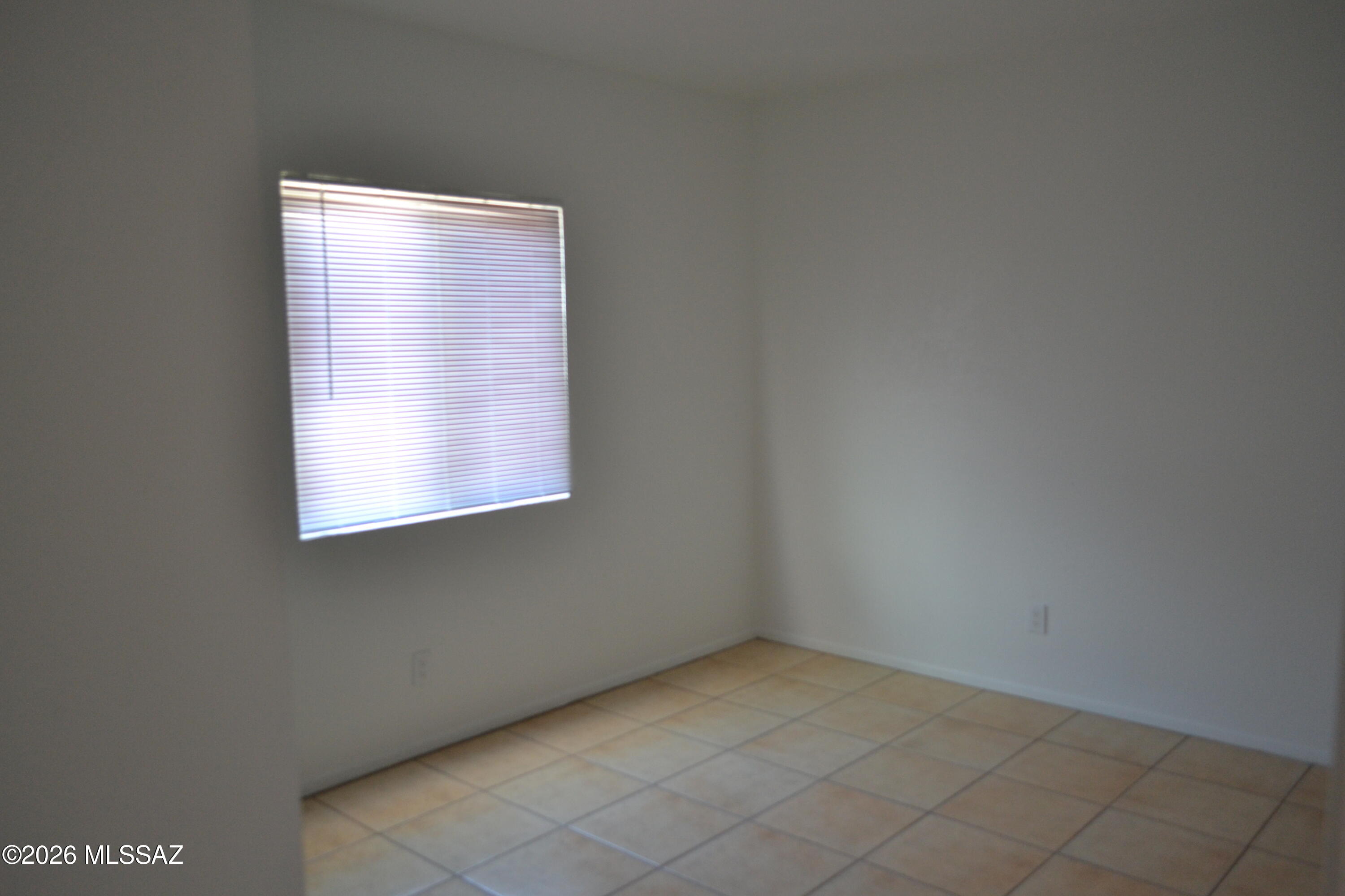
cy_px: 448
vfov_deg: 47.9
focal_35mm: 27
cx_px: 672
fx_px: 1009
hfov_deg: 67.4
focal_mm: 18
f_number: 3.5
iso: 560
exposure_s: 1/60
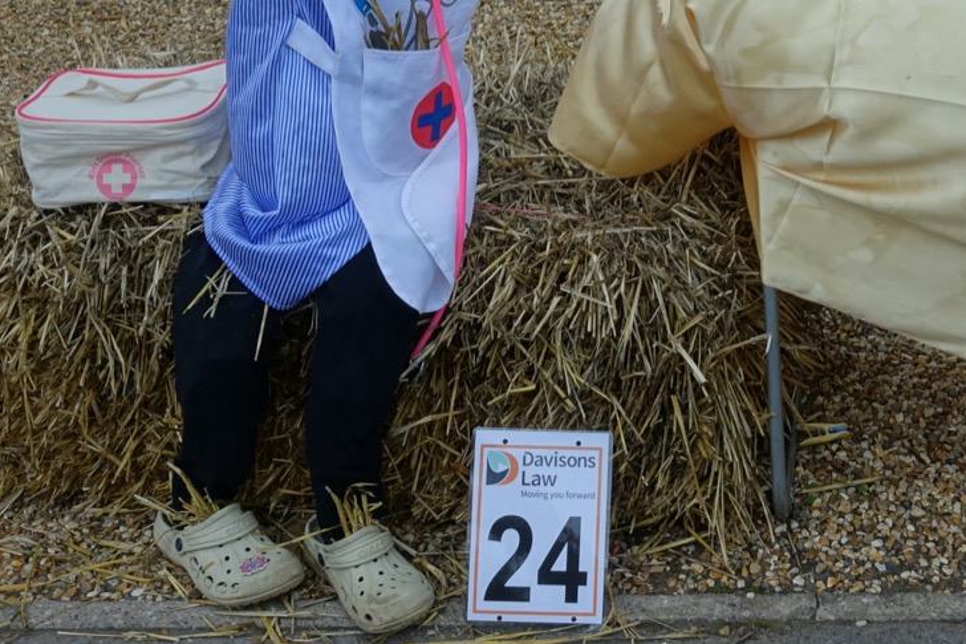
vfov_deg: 17.9
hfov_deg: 26.6
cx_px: 743
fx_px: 2012
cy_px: 67
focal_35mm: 75
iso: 200
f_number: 7.1
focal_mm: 14.16
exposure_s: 1/125
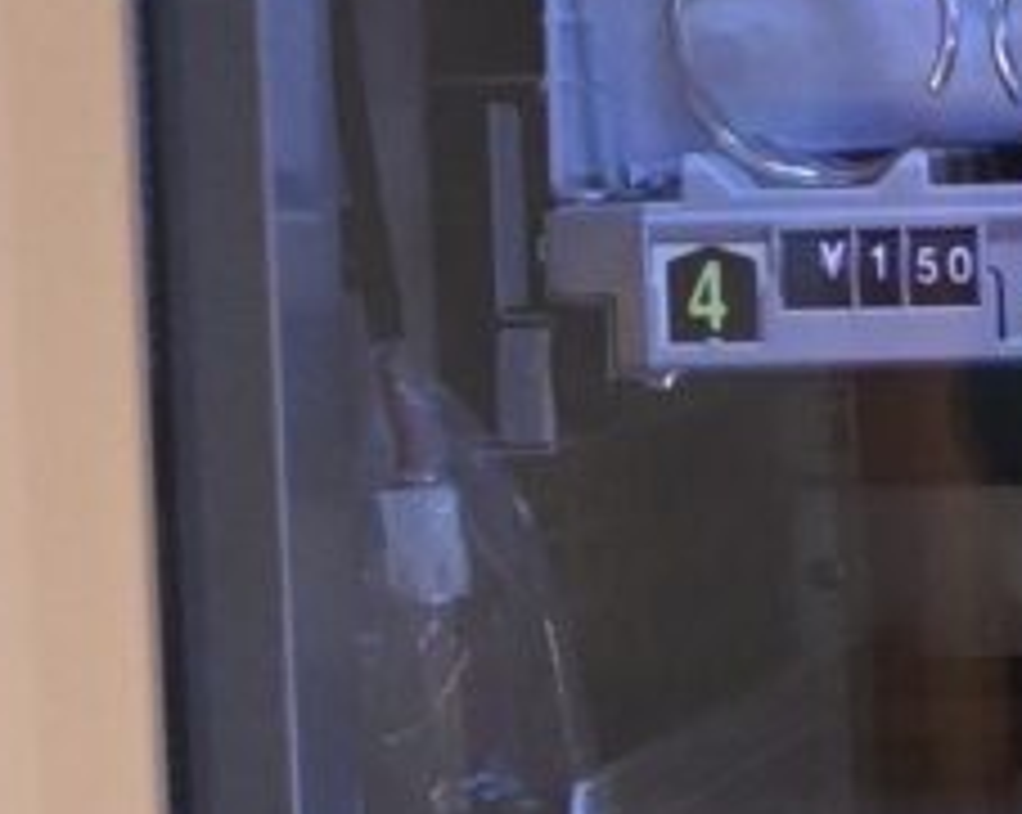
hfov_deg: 7.0
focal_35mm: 270
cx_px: 1691
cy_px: 1088
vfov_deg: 5.7
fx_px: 8165
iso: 1000
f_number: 4
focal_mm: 17
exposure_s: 1/60
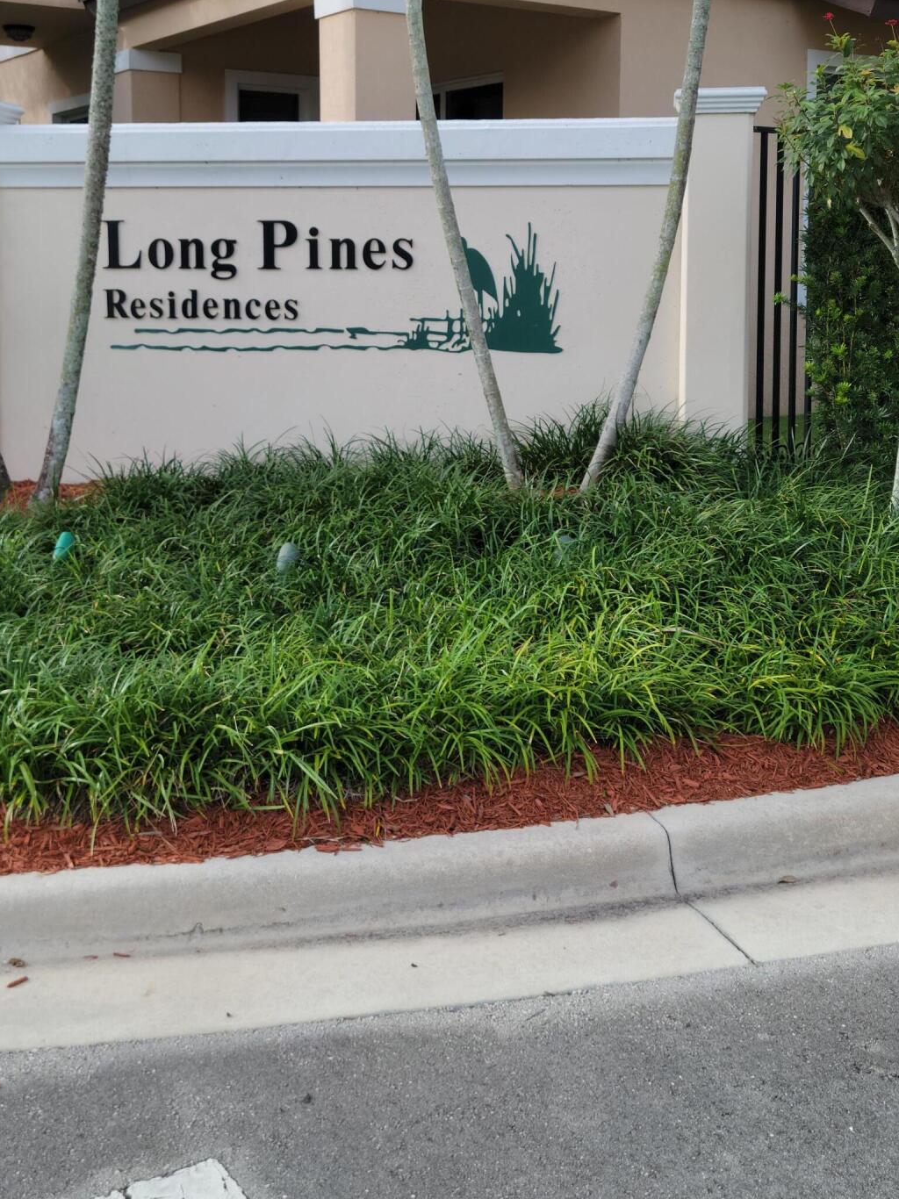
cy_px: 342
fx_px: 1420
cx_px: 434
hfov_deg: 35.1
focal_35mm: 41
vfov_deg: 44.7
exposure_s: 1/358
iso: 25
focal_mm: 5.9
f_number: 2
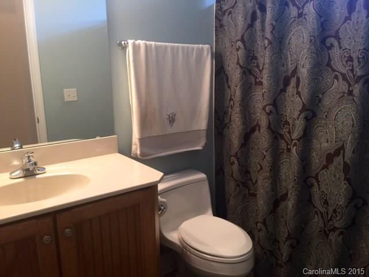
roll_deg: -0.1
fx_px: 309
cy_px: 138
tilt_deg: -12.1
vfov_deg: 48.2
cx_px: 184
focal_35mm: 29
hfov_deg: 61.7
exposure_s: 1/15
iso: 50
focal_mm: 4.15
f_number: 2.2
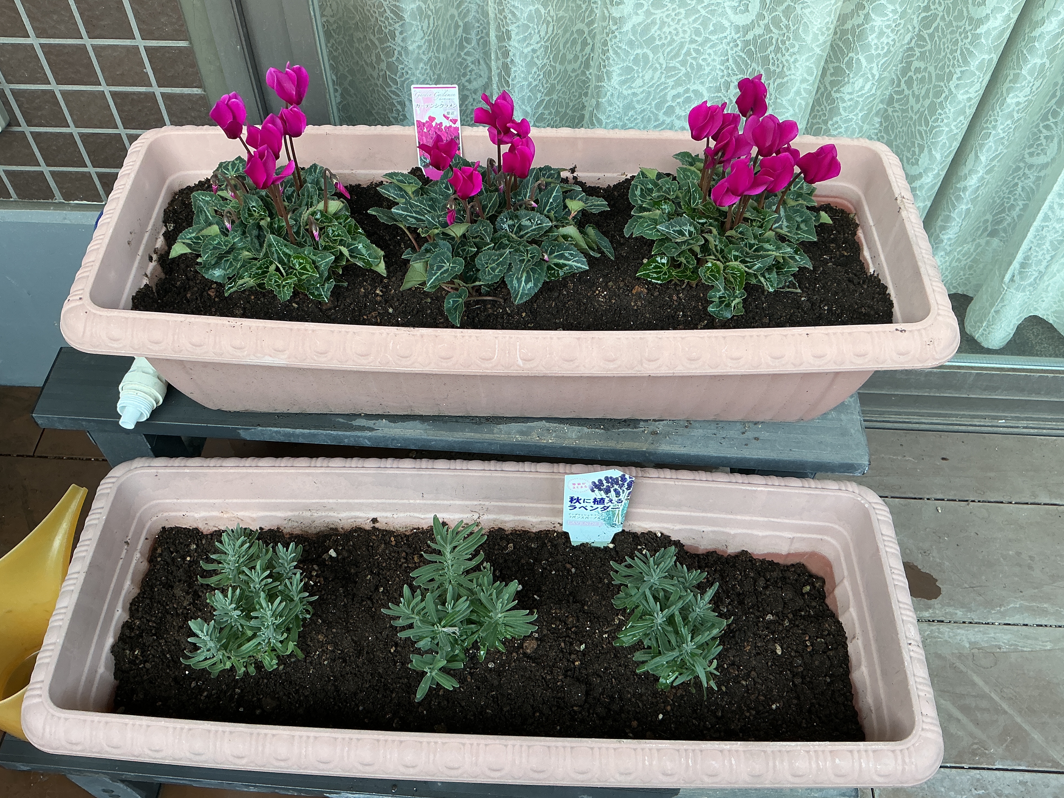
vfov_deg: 46.8
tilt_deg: -52.6
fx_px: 922
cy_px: 401
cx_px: 517
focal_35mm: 30
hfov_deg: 60.0
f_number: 1.8
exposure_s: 1/120
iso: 64
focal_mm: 3
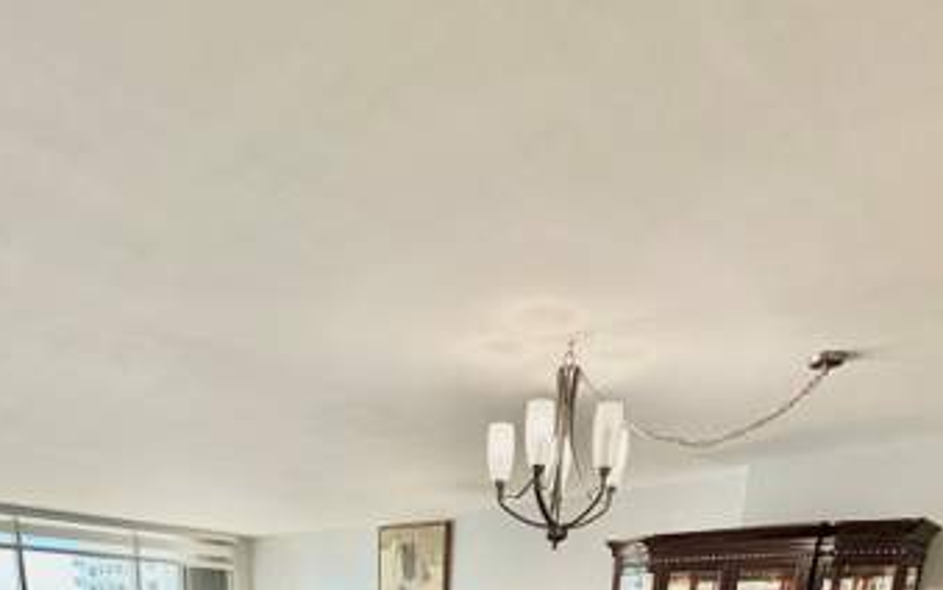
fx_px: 720
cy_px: 843
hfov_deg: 66.4
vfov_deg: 30.1
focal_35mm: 28
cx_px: 434
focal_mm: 2.22
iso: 100
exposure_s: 1/120
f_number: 2.2
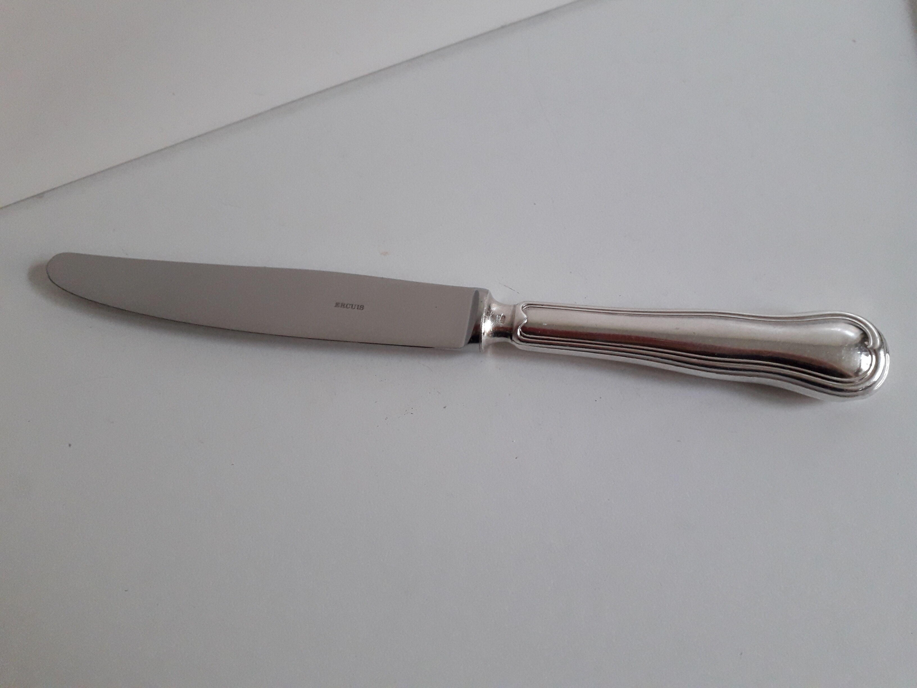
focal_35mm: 27
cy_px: 344
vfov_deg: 51.4
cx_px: 458
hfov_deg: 65.3
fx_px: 715
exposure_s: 1/50
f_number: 1.9
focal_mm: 3.6
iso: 160
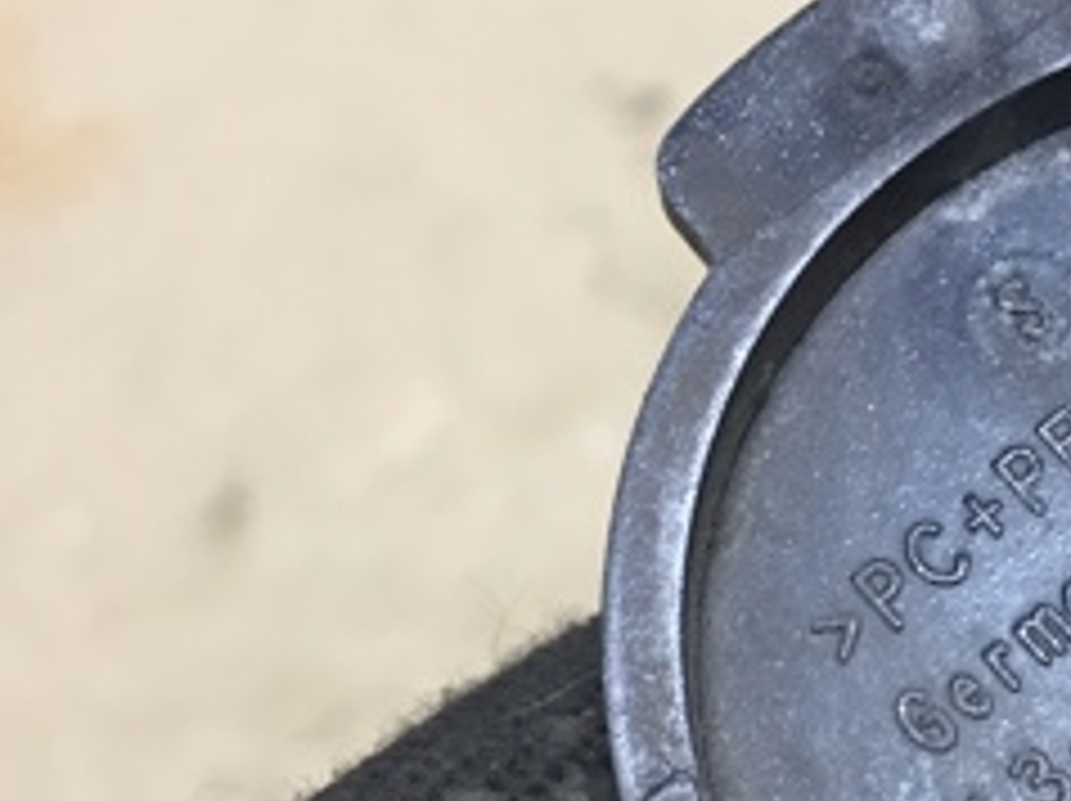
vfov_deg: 18.4
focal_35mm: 78
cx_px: 1346
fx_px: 2411
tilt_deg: -55.4
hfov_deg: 22.7
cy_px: 810
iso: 100
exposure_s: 1/33
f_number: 2.2
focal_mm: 4.15
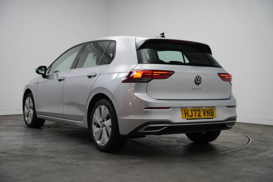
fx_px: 361
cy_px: 91
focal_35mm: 48
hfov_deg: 41.4
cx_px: 136
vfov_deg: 28.3
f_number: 4
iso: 800
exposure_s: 1/160
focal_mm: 47.6
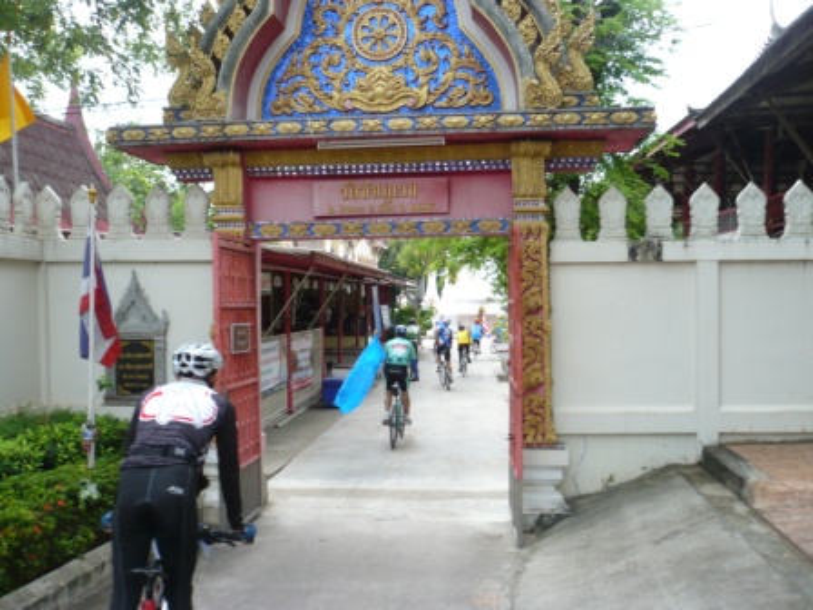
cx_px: 406
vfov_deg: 40.7
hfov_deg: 52.6
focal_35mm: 35
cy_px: 305
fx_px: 822
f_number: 2.8
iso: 100
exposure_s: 1/320
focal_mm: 5.8
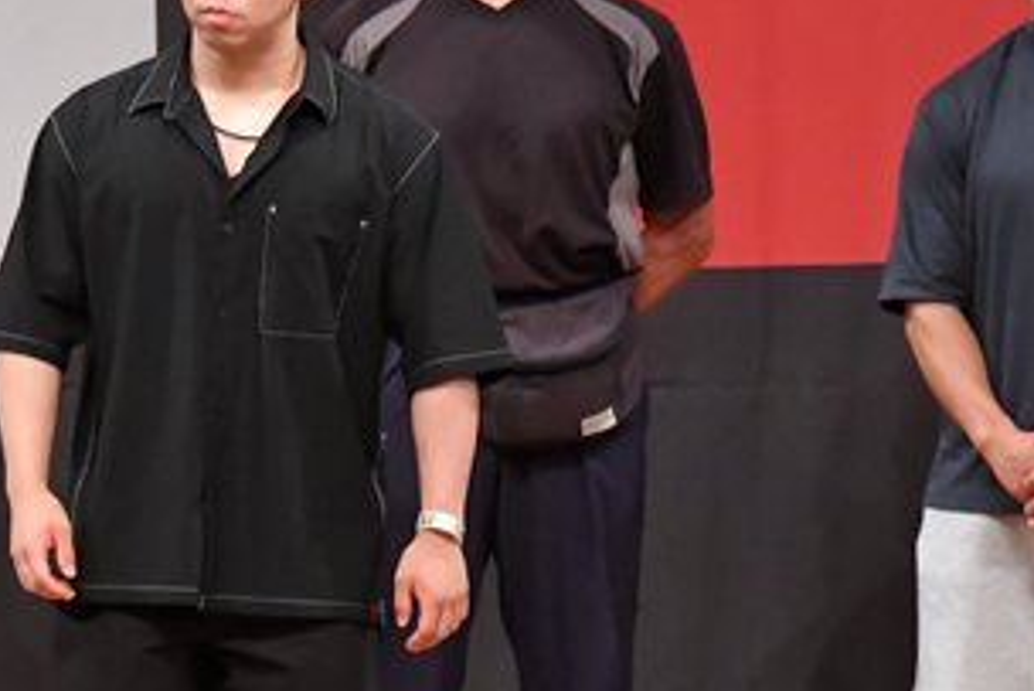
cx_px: 318
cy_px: 487
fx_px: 17557
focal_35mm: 611
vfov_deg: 2.3
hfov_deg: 3.4
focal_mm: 160
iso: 7200
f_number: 5.6
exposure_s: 1/400
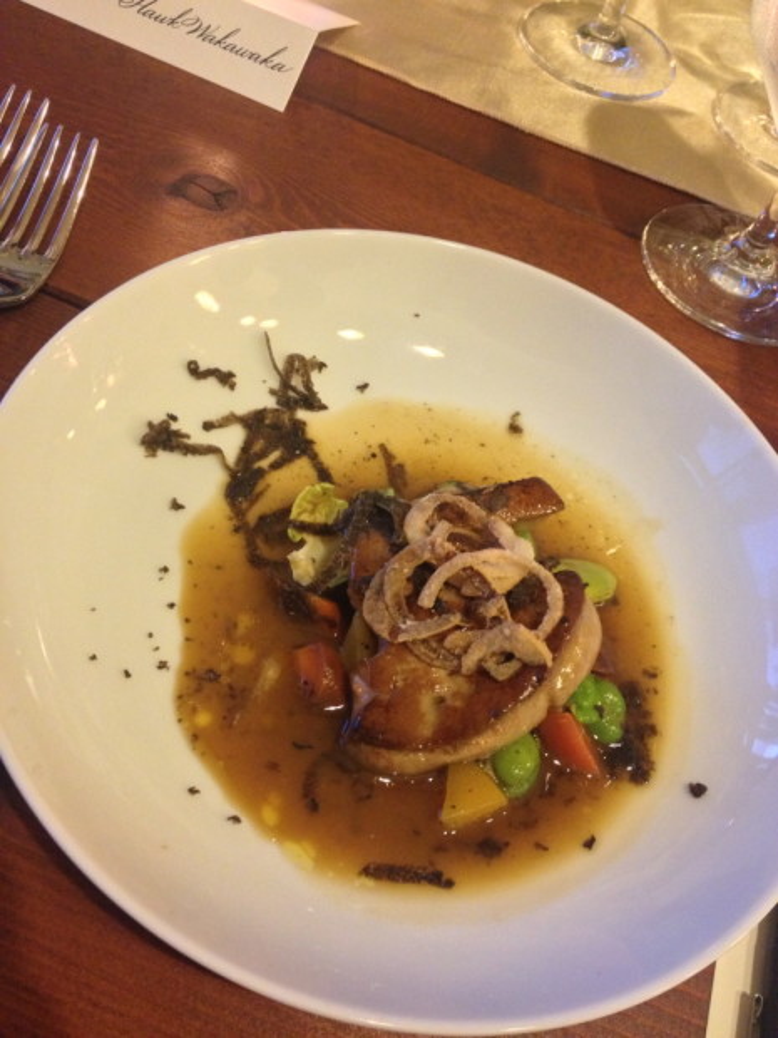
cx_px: 389
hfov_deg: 40.7
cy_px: 519
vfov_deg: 52.6
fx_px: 1049
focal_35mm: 35
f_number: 2.4
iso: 400
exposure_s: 1/15
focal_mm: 4.28
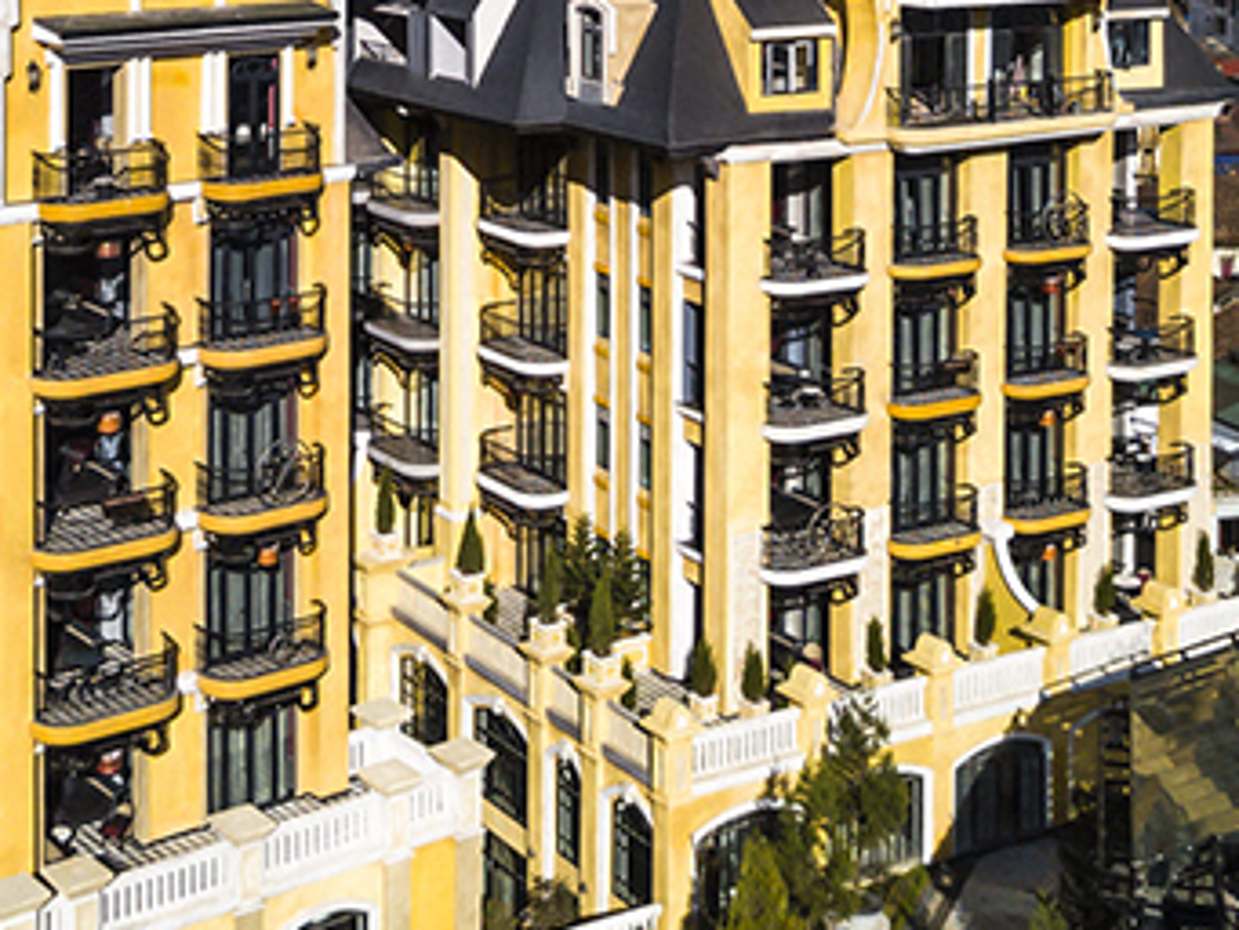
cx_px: 389
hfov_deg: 31.4
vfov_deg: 22.4
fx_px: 2184
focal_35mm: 61
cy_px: -138
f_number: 2.2
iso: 100
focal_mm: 4.7
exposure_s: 1/720
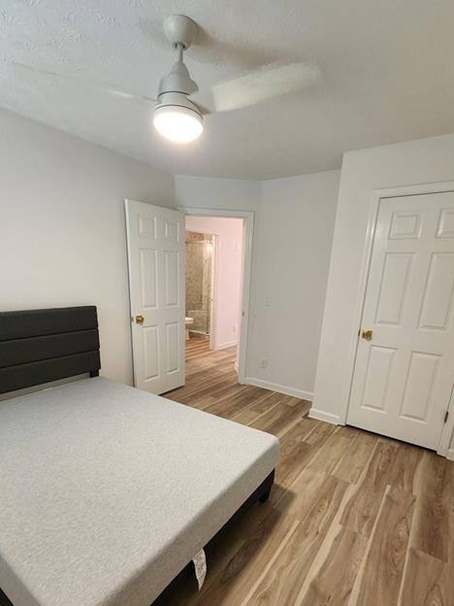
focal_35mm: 16
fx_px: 280
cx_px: 217
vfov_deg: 93.4
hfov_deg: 78.1
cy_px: 359
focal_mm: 2.2
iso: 320
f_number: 2.2
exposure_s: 1/60
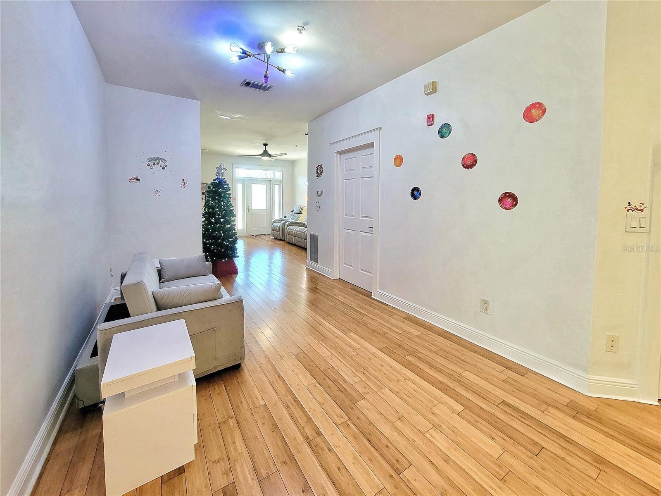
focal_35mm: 13
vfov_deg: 89.9
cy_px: 248
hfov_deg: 106.2
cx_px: 330
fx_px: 248
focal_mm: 2.2
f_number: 2.2
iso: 200
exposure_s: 1/60.2
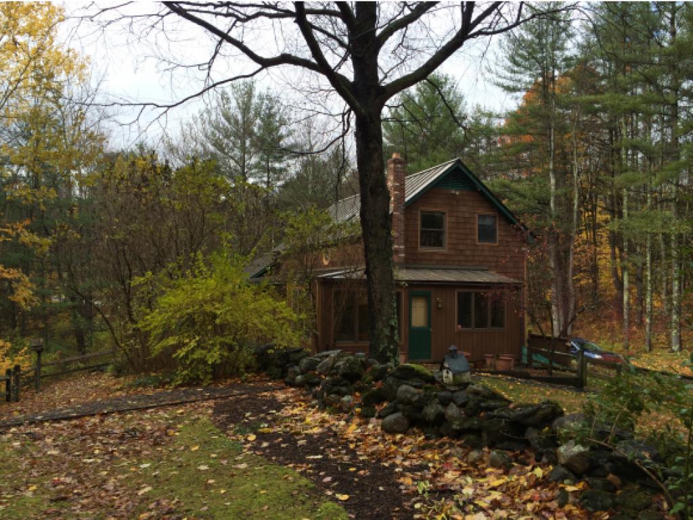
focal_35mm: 30
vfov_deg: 46.8
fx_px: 601
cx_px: 346
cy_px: 260
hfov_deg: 59.9
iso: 32
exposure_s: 1/526
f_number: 2.2
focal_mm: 4.12
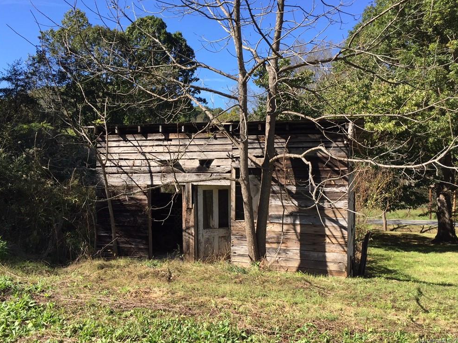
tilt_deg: +0.1
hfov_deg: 60.0
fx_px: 397
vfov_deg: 46.8
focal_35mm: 30
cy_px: 167
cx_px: 234
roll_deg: -1.1
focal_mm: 4.15
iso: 32
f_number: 2.2
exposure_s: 1/807
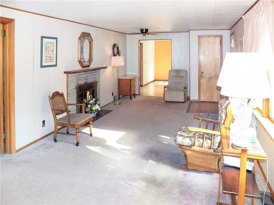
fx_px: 222
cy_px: 102
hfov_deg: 63.4
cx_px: 137
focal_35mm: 28
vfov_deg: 49.7
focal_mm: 4.9
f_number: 2.8
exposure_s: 1/40
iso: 125
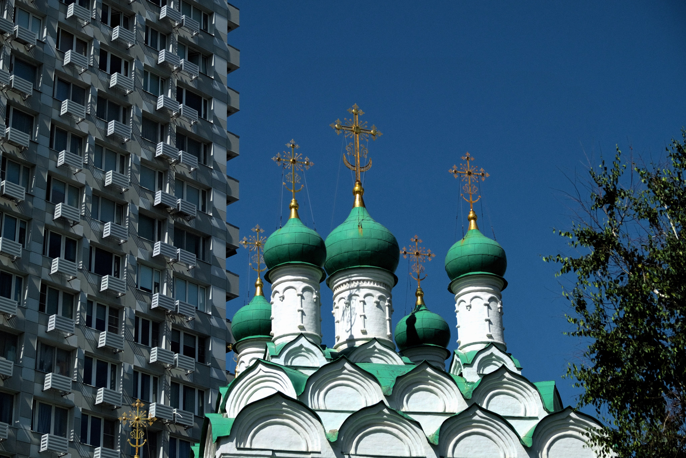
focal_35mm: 75
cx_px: 343
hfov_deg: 27.0
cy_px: 229
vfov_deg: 18.2
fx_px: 1429
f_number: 4
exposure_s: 1/10000
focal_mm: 50
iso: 640
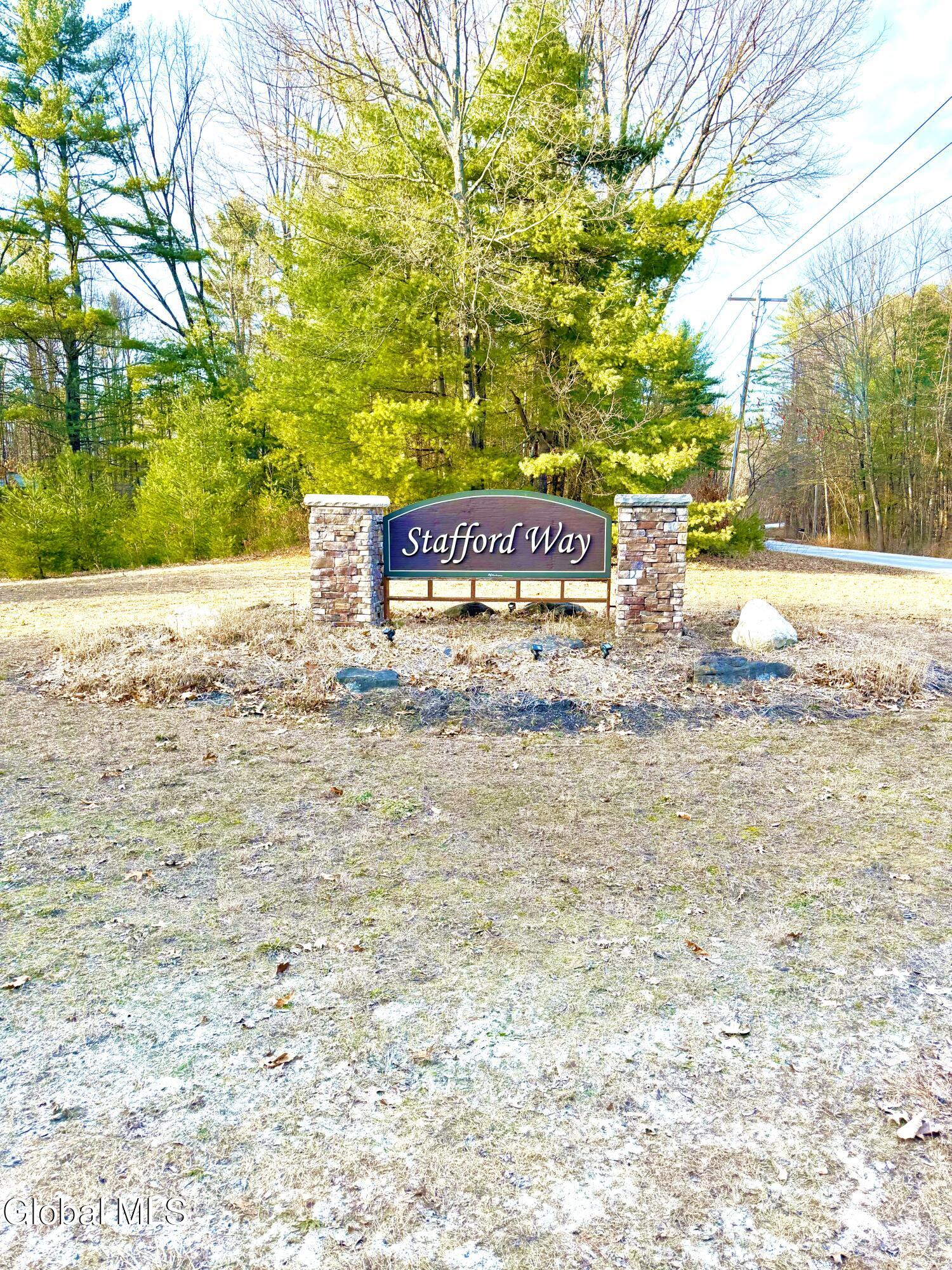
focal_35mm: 24
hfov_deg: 56.8
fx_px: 880
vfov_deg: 71.6
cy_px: 635
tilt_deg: -8.4
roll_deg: +0.1
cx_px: 476
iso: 100
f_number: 1.78
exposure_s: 1/735
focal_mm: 6.76
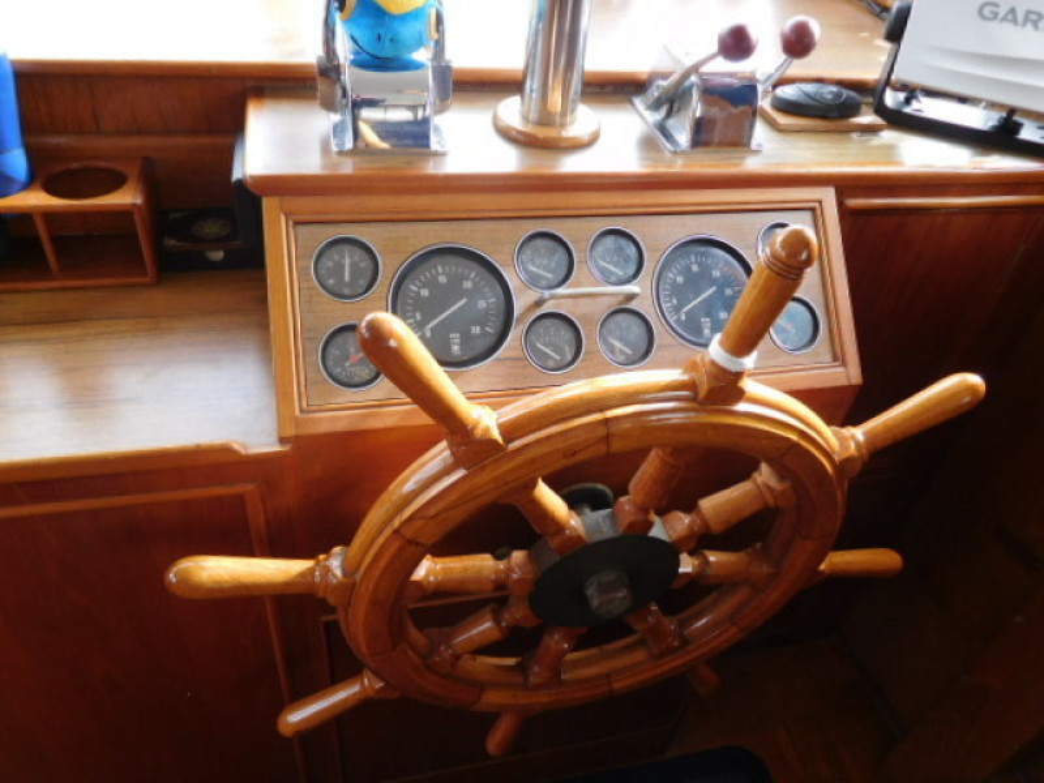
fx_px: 754
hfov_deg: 69.4
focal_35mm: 25
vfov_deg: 54.9
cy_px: 392
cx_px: 522
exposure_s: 1/30
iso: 140
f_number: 3.4
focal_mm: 4.5
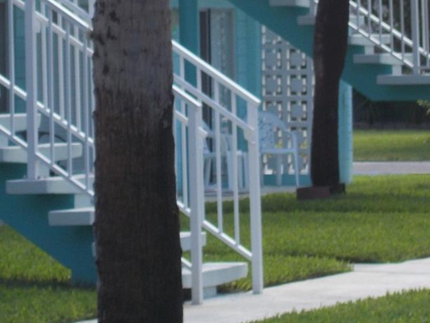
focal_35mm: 296
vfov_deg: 5.0
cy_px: -97
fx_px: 3676
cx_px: 213
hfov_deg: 6.7
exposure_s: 1/160
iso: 80
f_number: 6
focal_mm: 20.1
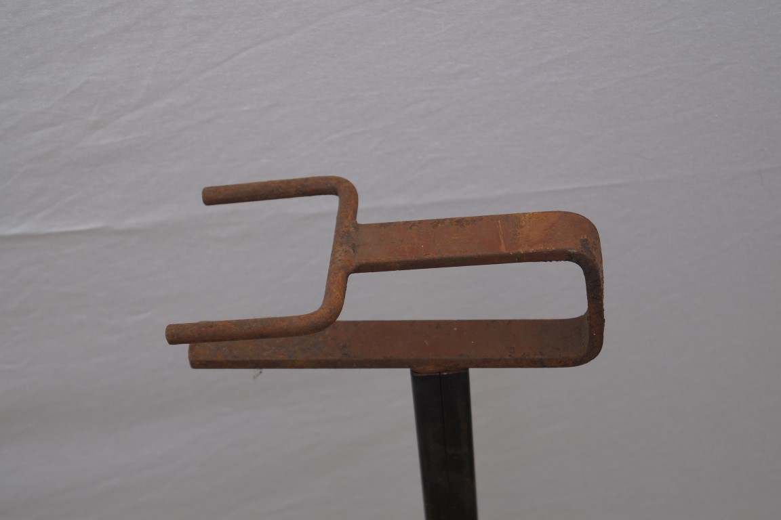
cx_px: 390
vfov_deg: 18.2
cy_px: 260
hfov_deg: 27.0
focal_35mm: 75
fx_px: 1627
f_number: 5.6
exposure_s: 1/160
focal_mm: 50
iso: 100
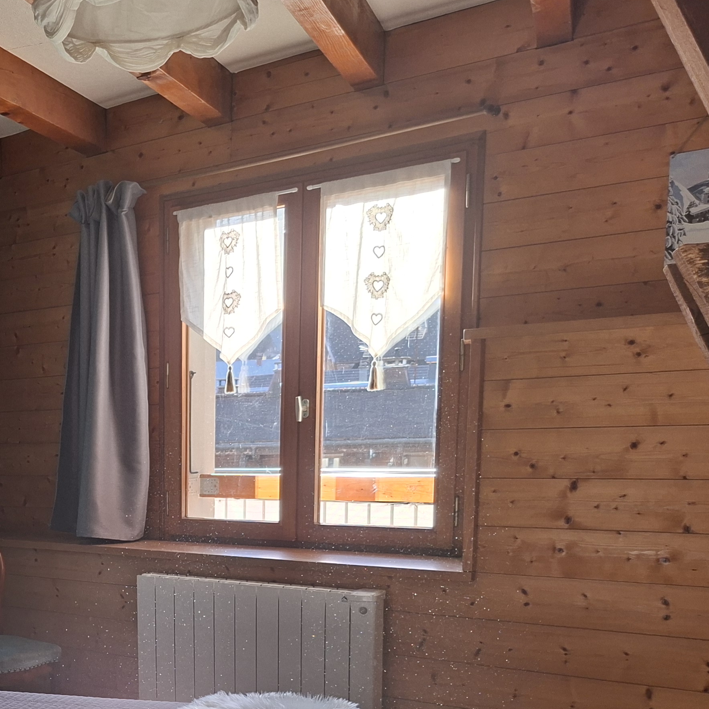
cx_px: -13
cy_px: 577
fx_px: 1066
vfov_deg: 35.5
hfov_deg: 33.4
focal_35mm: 46
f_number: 1.8
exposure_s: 1/124
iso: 50
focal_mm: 5.54
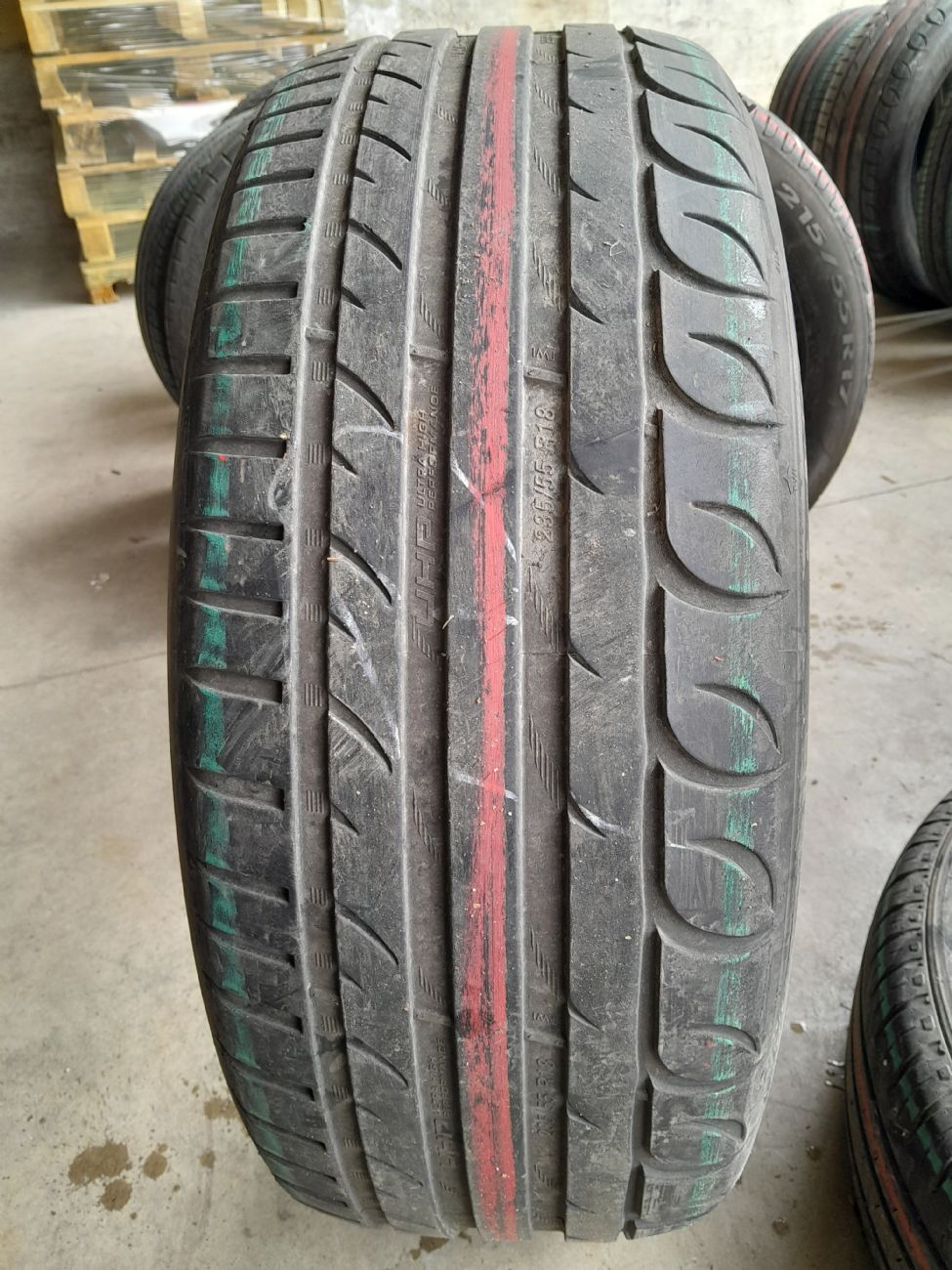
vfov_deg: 67.3
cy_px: 635
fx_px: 953
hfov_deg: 53.1
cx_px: 476
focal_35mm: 26
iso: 64
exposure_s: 1/50
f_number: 1.8
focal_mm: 3.98
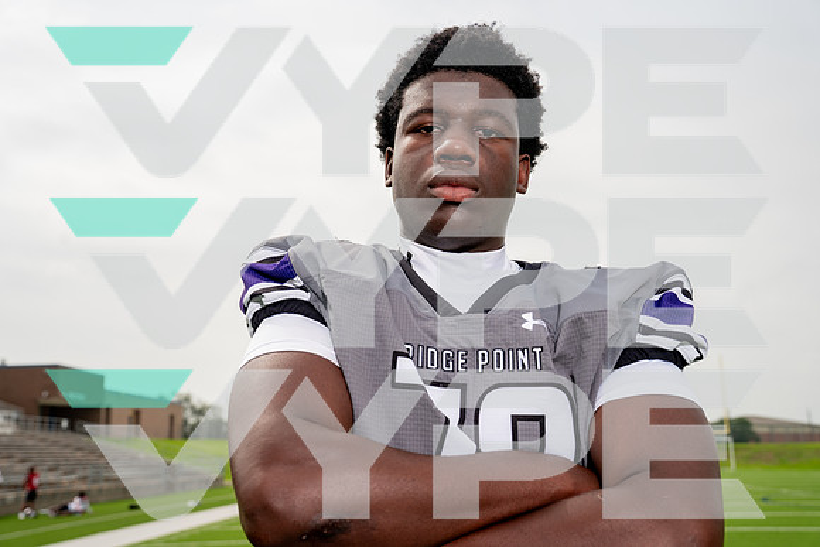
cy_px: 274
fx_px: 1002
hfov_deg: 44.5
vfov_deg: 30.5
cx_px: 410
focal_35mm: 44
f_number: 5.6
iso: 125
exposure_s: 1/800
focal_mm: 44
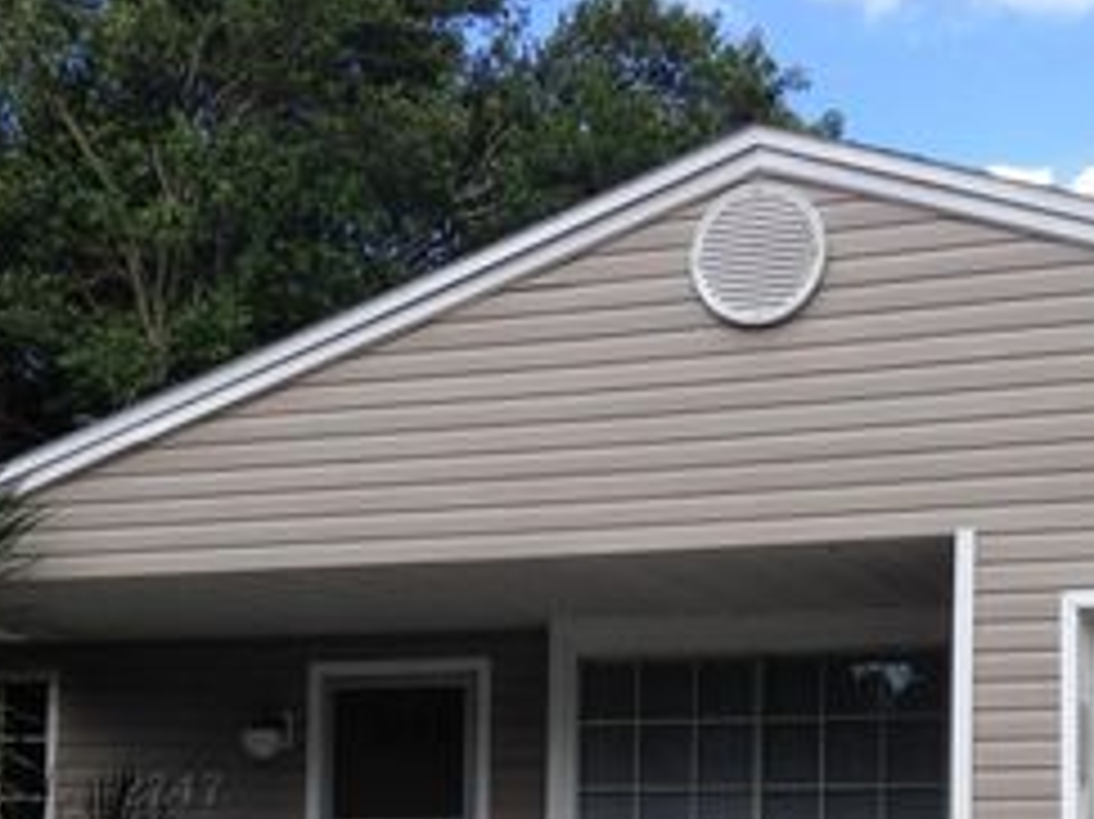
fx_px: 2148
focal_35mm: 68
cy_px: 758
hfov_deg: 28.3
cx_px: 765
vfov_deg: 21.1
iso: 50
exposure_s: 1/968
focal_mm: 4.12
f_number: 2.4
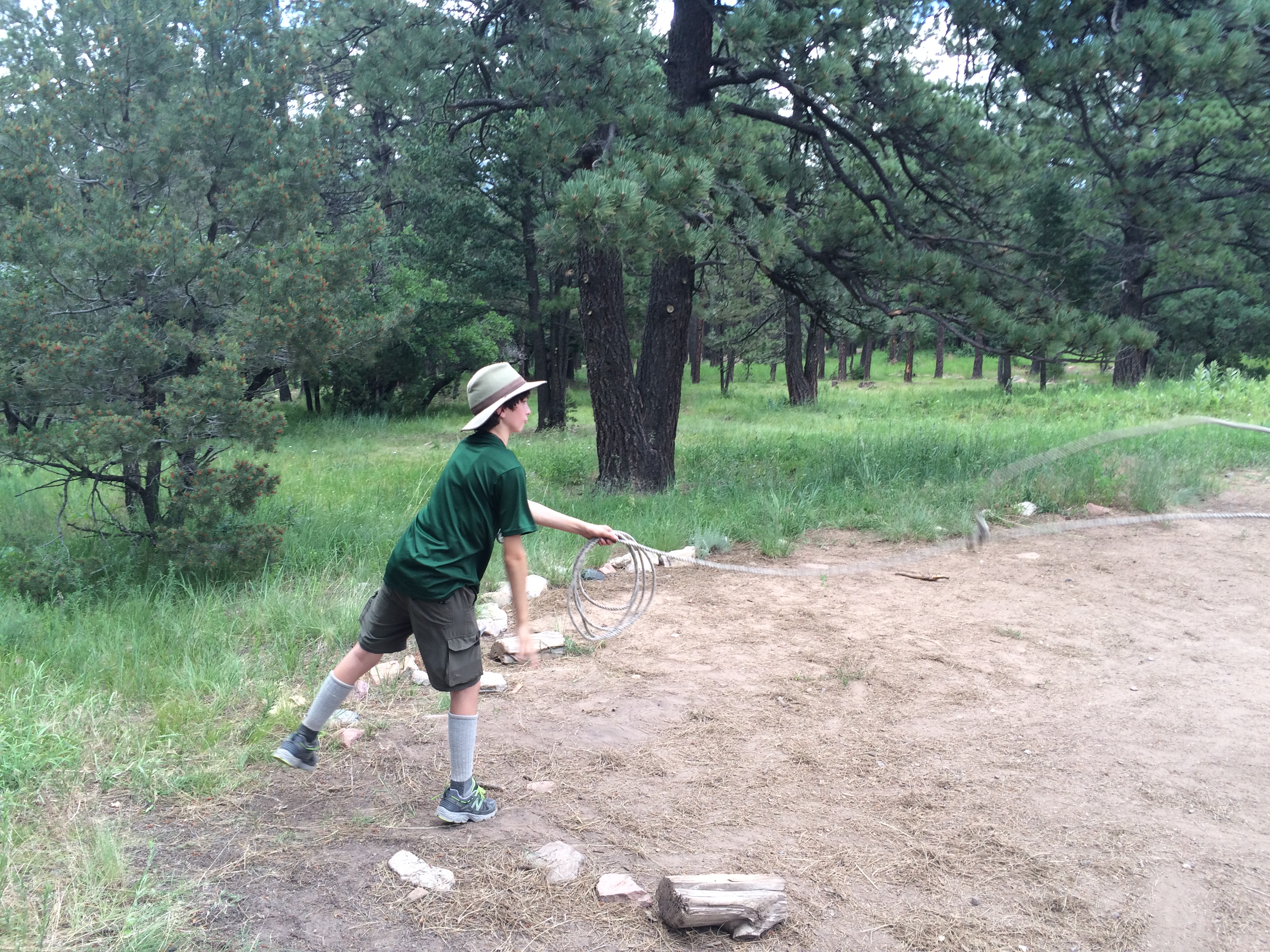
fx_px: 1064
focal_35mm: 29
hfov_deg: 61.7
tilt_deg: -12.6
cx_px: 635
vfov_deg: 48.2
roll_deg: +2.7
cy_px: 476
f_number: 2.2
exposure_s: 1/176
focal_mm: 4.15
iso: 32
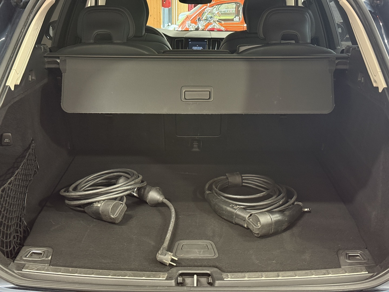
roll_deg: -0.3
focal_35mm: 48
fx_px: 539
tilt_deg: -15.6
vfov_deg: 30.3
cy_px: 146
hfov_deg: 39.7
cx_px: 194
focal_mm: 6.76
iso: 500
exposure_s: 1/40
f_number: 1.78
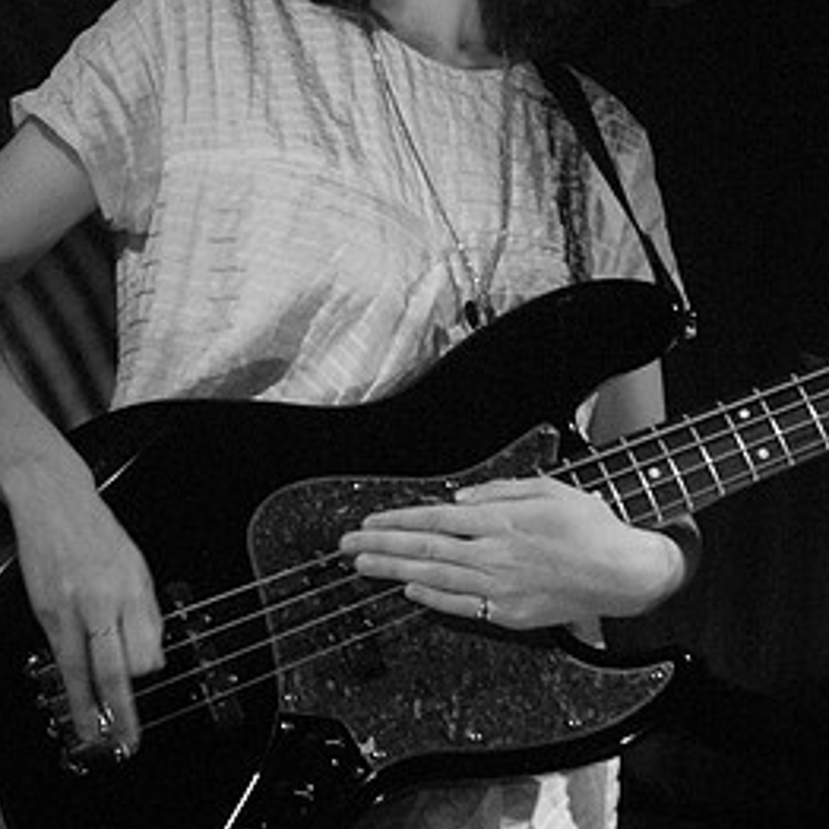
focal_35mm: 105
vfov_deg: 16.5
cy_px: 225
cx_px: 384
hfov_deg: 16.6
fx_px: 2845
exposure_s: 1/80
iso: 1600
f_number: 3.2
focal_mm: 48
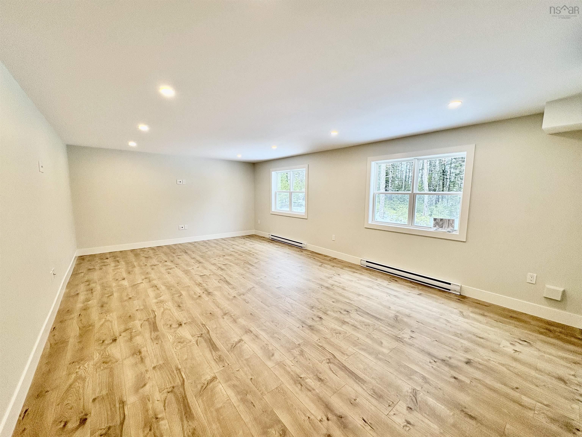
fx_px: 235
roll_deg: -0.2
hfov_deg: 102.1
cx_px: 291
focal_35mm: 14
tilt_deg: -6.5
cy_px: 218
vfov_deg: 85.7
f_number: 2.2
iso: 100
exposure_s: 1/120
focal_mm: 2.22
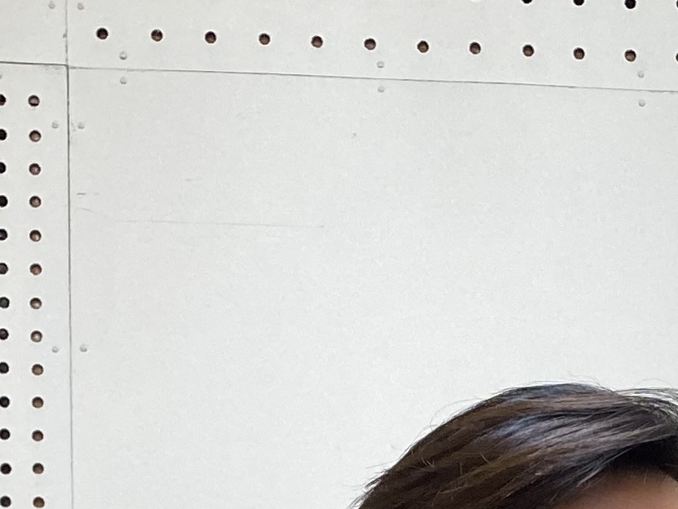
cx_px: 715
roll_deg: -0.1
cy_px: 1151
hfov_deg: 15.3
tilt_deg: -3.0
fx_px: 2468
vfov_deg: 10.4
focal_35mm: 126
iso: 125
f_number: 1.8
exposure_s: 1/120
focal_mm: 4.25
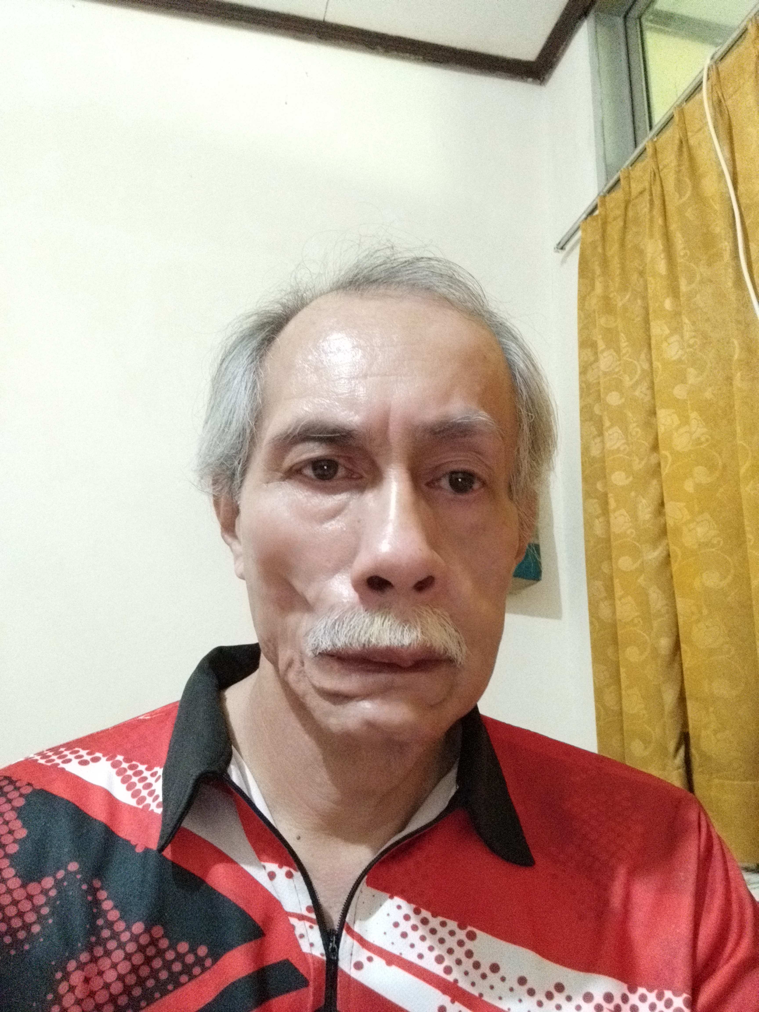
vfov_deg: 81.7
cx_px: 380
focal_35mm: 20
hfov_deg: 66.0
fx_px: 585
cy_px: 506
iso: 640
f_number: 2.45
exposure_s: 1/20
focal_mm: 3.49
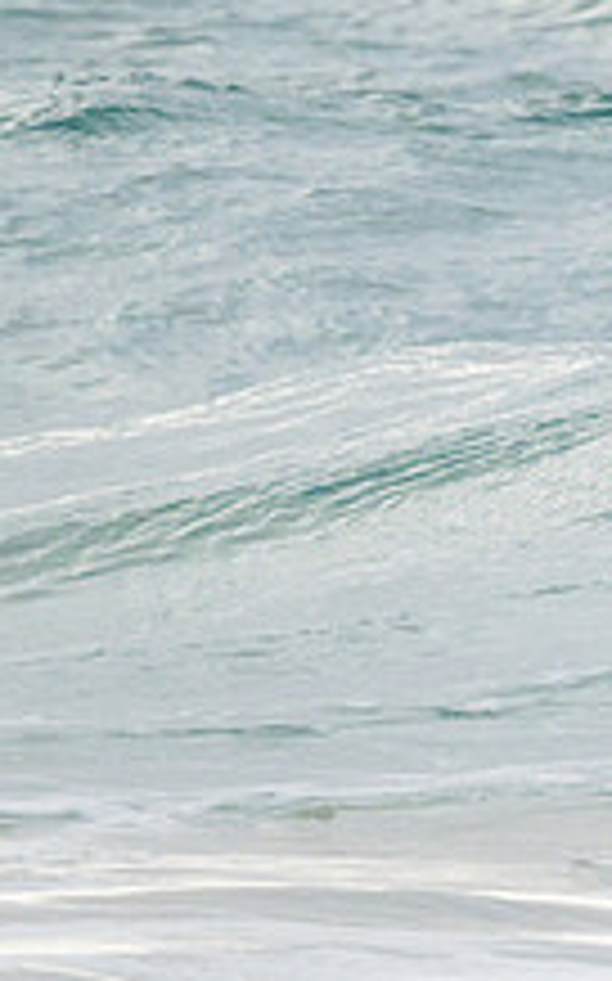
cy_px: 567
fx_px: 50905
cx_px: 1552
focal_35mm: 1905
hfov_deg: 0.7
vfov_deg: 1.1
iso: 1100
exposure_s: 1/2000
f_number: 11
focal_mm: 510
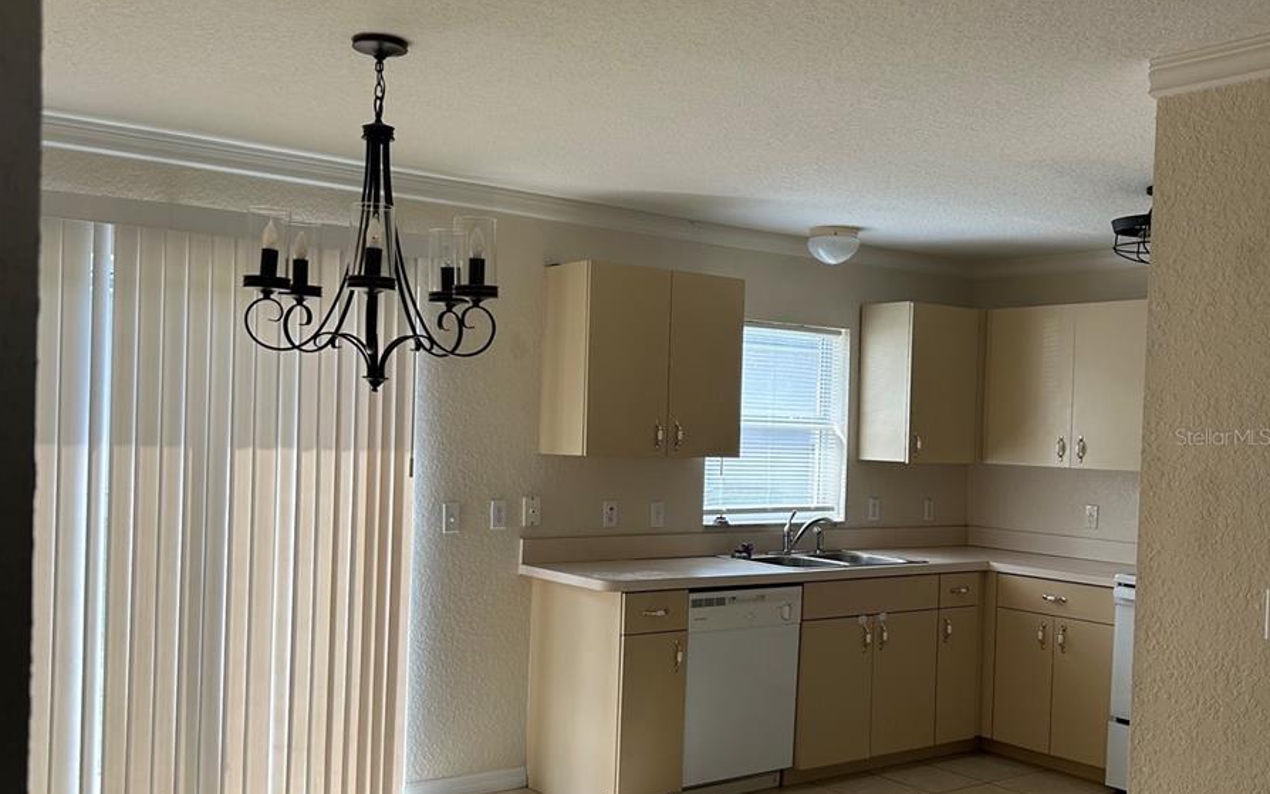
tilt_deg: +0.7
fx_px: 1281
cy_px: 436
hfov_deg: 52.7
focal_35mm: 37
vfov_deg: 34.4
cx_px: 636
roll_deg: -1.6
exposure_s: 1/173
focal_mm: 5.7
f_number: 1.5
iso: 40
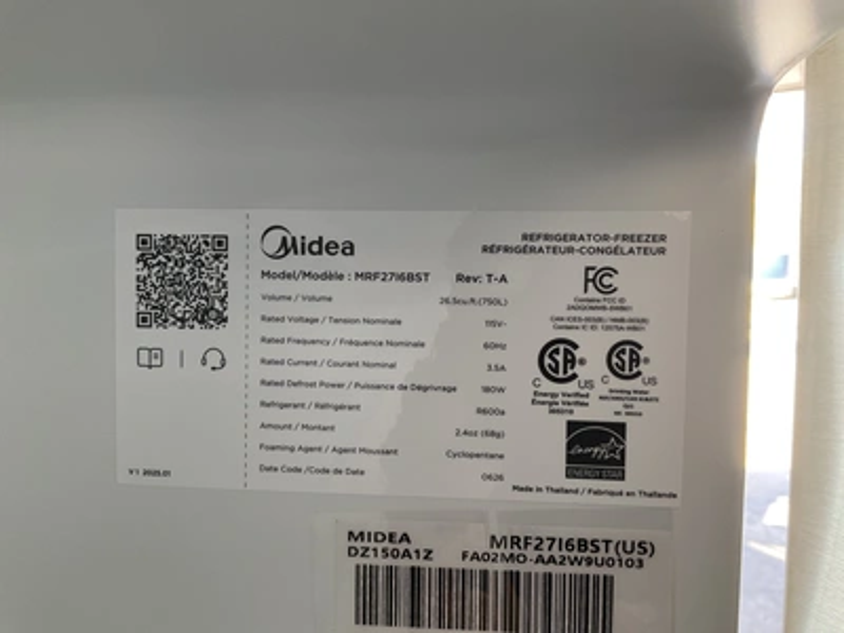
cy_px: 316
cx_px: 422
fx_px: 707
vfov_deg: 48.2
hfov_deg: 61.7
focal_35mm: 29
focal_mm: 3
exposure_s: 1/60
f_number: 1.8
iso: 160
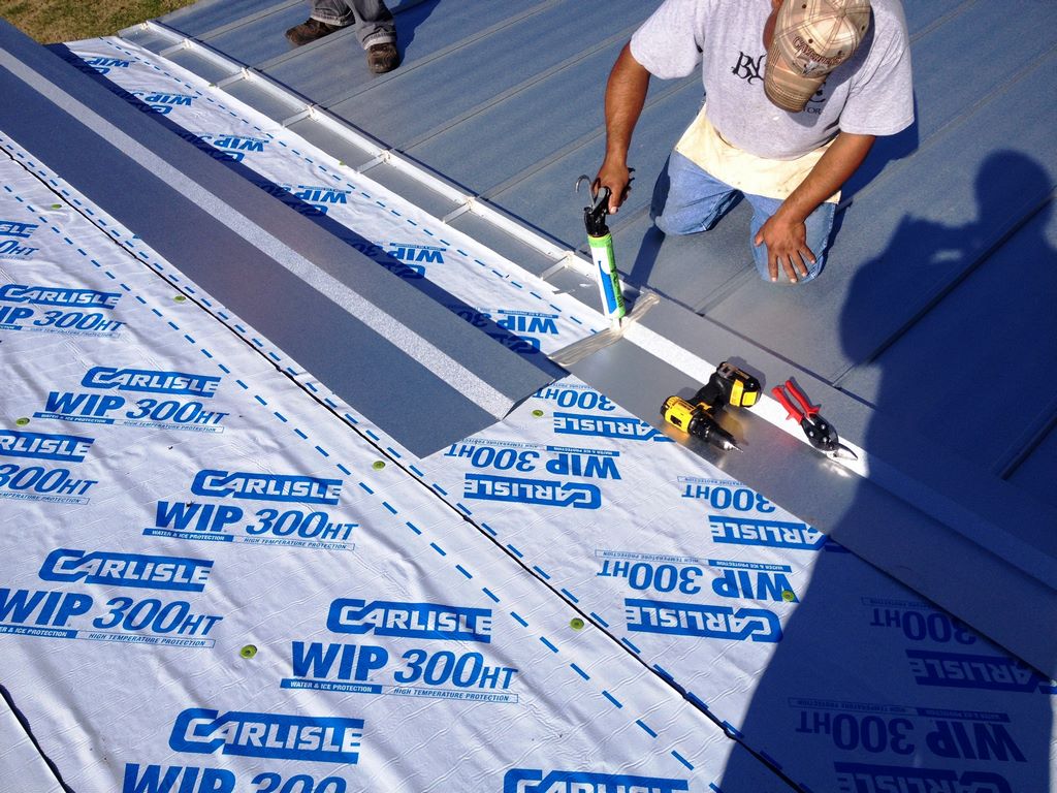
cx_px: 528
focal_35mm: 35
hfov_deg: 52.6
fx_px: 1069
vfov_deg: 40.7
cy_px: 396
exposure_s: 1/2907
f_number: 2.4
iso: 50
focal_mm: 4.28
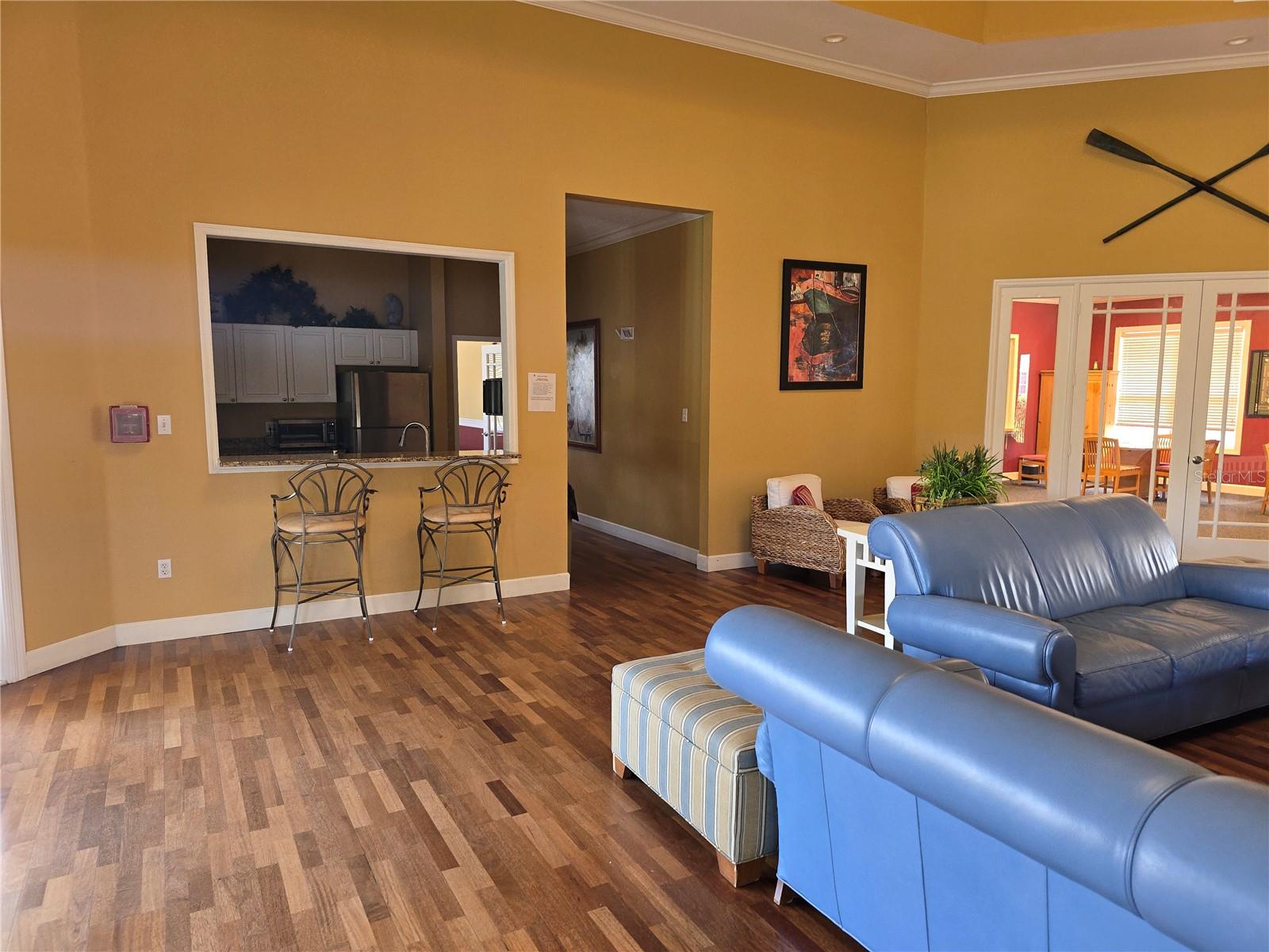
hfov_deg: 73.9
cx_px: 634
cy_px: 476
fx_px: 843
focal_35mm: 23
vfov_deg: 58.9
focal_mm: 6.3
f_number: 1.7
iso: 100
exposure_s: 1/24
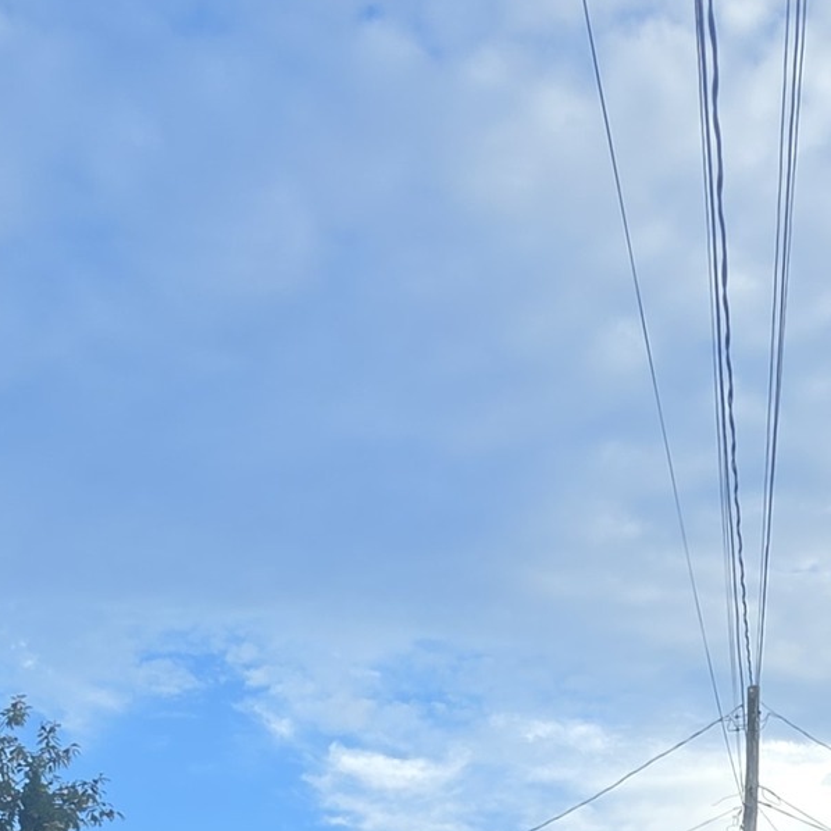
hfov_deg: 28.8
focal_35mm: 59
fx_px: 1602
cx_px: 586
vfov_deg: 21.6
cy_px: 1404
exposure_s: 1/458
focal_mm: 2.2
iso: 32
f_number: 1.9
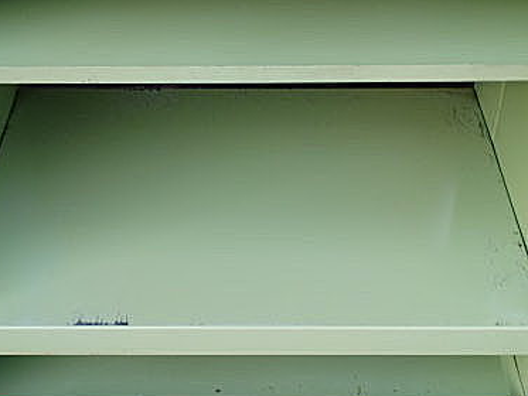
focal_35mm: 60
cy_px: 178
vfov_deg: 24.4
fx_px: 915
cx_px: 235
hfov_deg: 32.1
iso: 64
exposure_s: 1/60
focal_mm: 6.3
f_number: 3.1
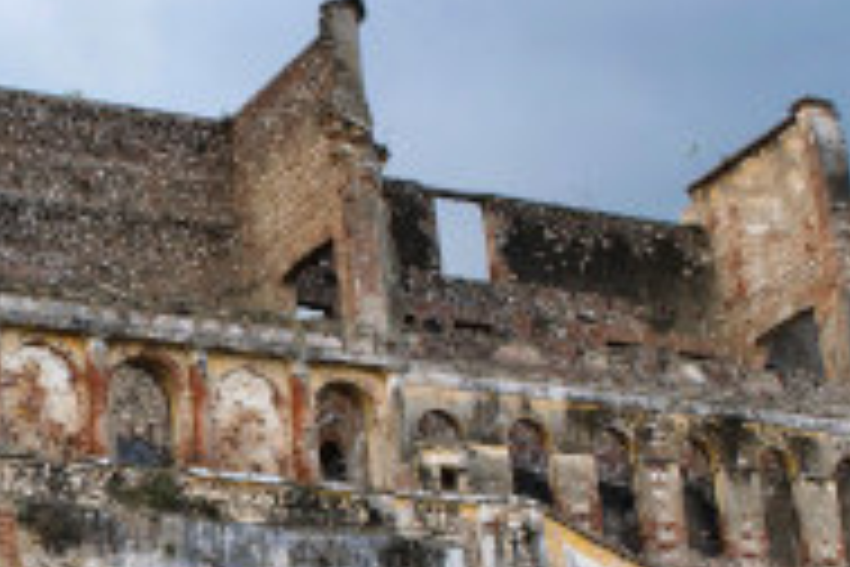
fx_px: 2691
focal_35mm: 114
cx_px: 45
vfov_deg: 11.9
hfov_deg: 17.6
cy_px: 558
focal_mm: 24
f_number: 7.1
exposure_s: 1/200
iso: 400
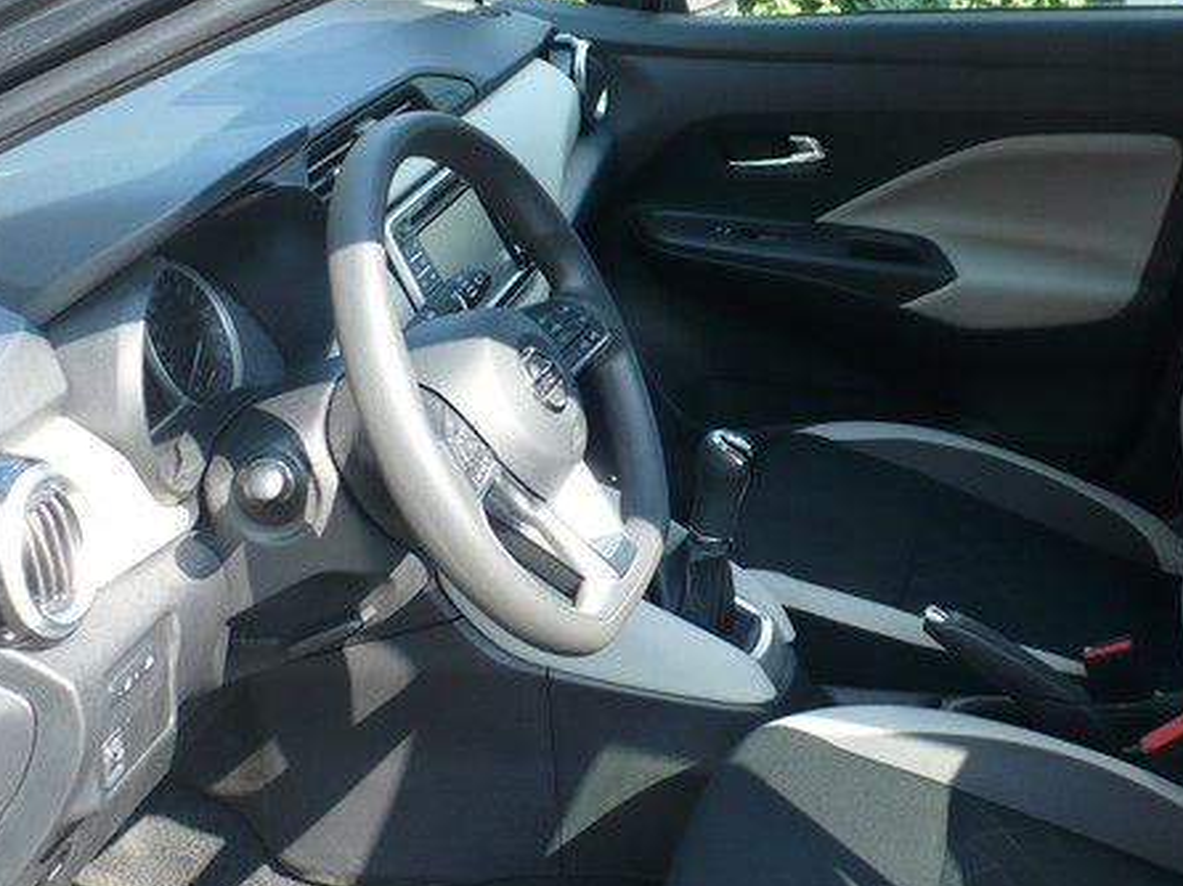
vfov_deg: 25.9
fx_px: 1913
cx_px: 790
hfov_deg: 34.1
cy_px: 602
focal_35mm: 56
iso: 100
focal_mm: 6.1
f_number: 2.8
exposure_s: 1/125
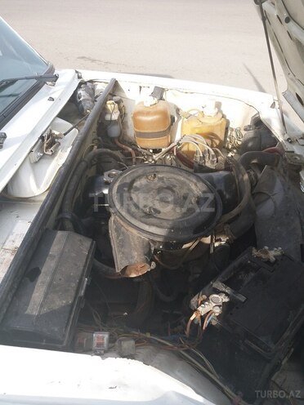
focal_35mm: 27
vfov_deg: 65.3
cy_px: 202
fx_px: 316
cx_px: 152
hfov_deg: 51.4
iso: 40
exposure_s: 1/374
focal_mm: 3.7
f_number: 1.9
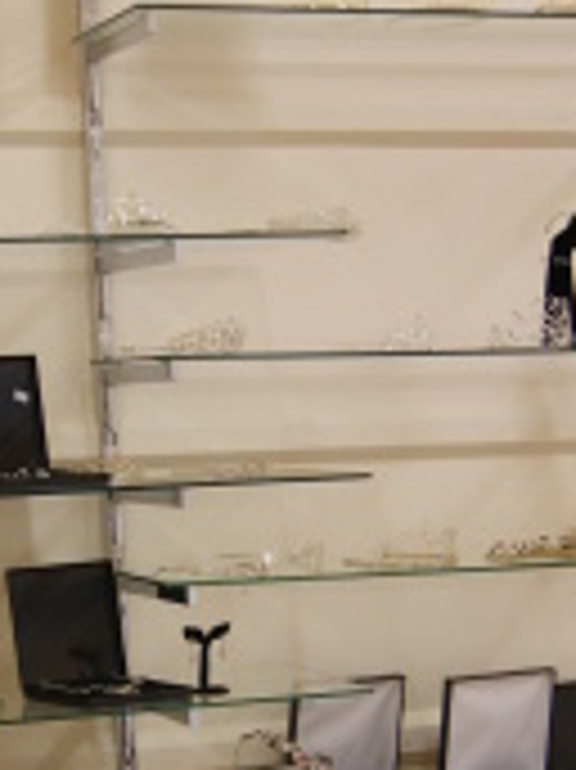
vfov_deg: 18.8
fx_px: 2310
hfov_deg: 14.2
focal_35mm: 104
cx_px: 191
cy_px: 594
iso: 250
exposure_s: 1/40
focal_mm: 24
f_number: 4
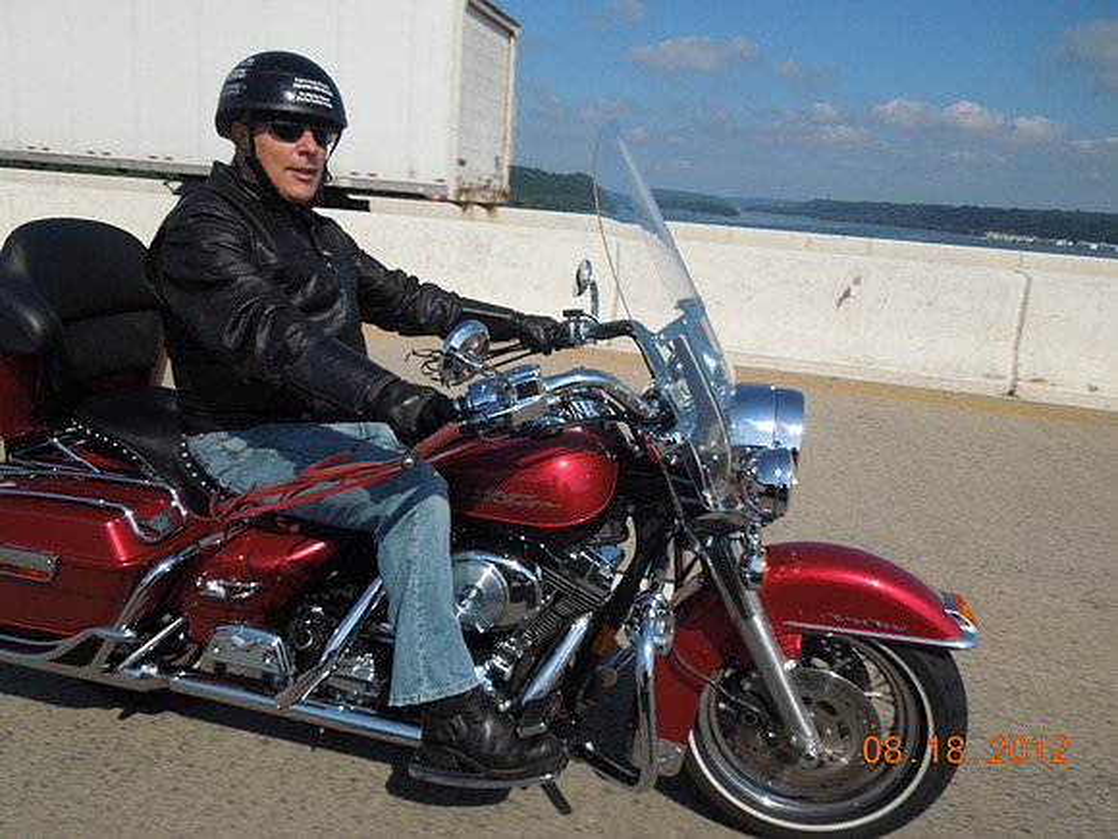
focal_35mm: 25
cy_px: 420
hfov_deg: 69.4
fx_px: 807
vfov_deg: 54.9
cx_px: 559
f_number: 6.6
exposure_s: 1/500
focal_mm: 4.5
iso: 100
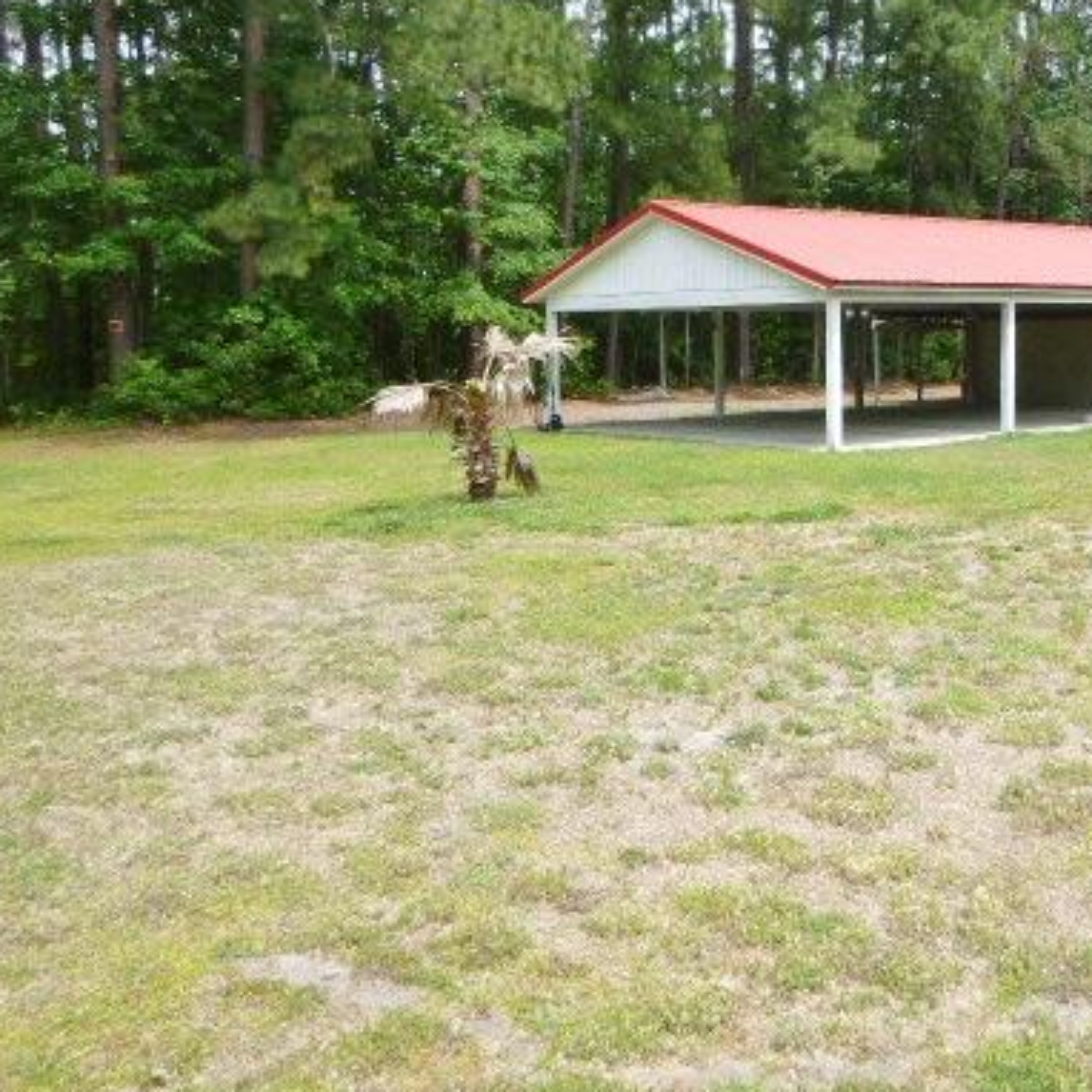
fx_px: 1321
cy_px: 426
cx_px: 858
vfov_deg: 44.6
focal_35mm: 37
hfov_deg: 43.1
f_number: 3.9
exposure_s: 1/320
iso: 100
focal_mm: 4.5
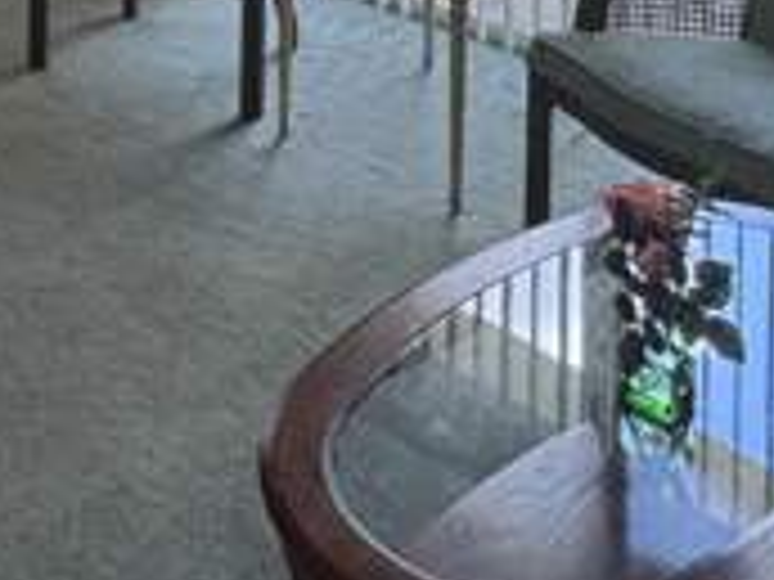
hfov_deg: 27.8
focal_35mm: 65
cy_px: -481
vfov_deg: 17.8
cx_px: -27
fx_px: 1453
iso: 125
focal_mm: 2.22
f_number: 2.2
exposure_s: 1/120
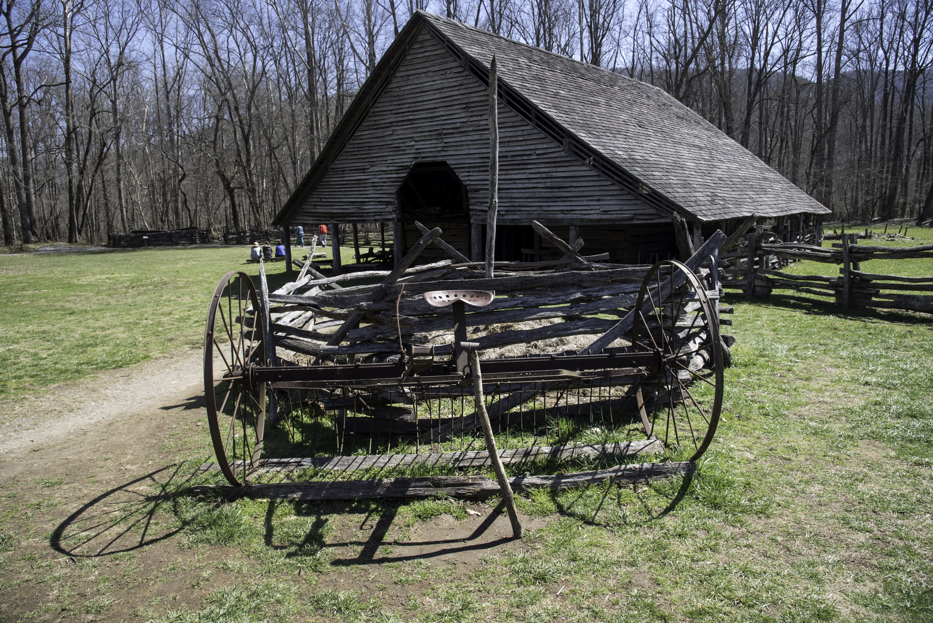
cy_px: 312
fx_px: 622
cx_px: 466
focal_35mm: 24
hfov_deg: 73.7
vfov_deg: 53.2
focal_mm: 24
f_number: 8
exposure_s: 1/250
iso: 220
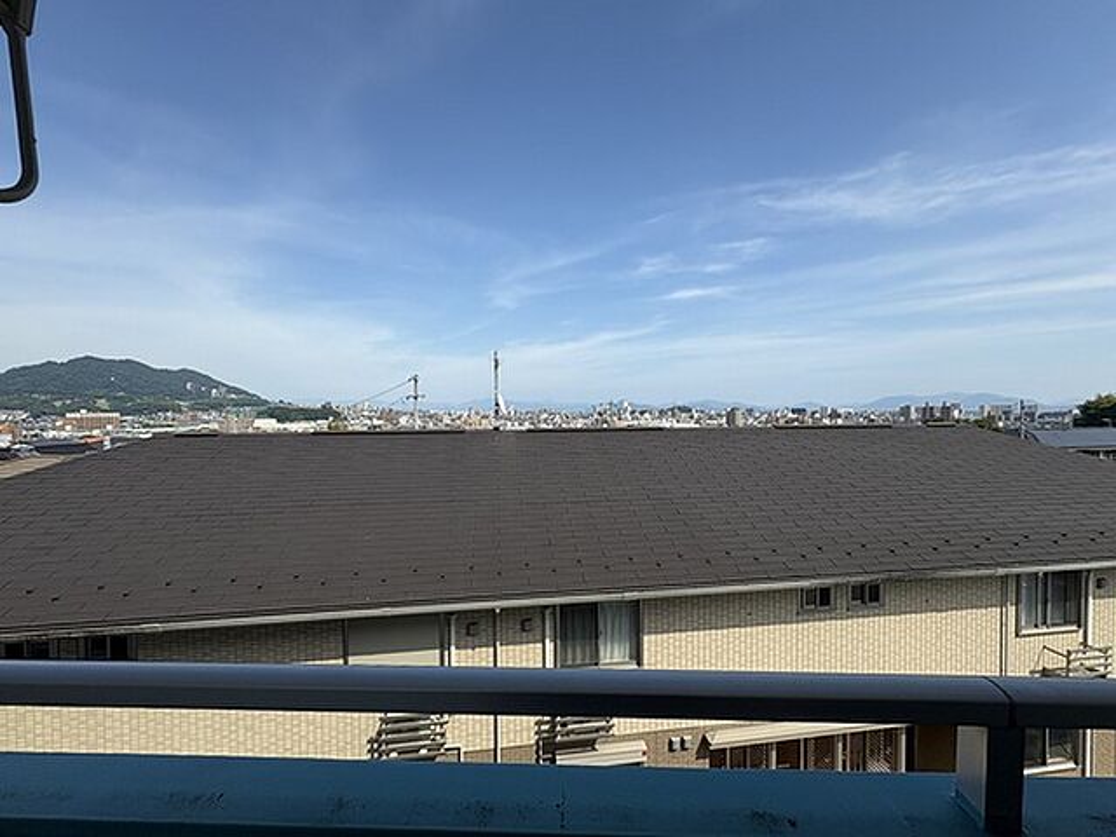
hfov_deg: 102.1
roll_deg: -0.3
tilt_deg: -0.7
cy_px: 418
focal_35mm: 14
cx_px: 558
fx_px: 451
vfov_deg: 85.7
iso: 50
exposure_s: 1/2028
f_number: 2.2
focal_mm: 2.22
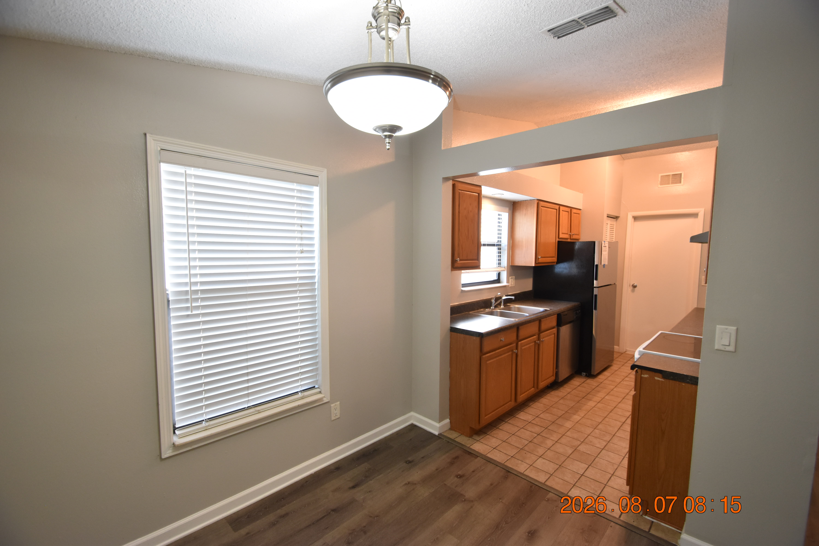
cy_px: 273
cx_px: 410
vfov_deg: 77.3
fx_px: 341
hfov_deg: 100.4
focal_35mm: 15
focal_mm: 10
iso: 800
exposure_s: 1/45
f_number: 3.5
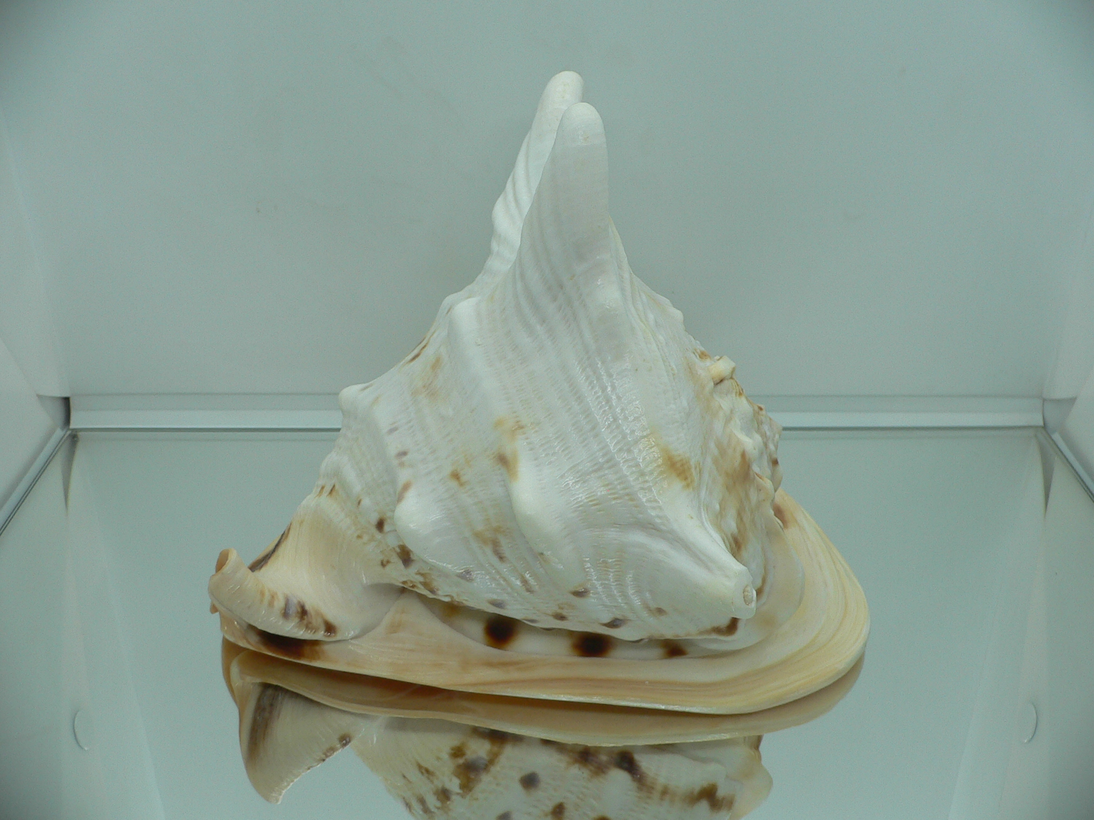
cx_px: 547
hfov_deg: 52.6
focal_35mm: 35
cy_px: 410
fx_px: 1106
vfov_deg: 40.7
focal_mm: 4.6
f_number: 2.8
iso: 80
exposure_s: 1/60
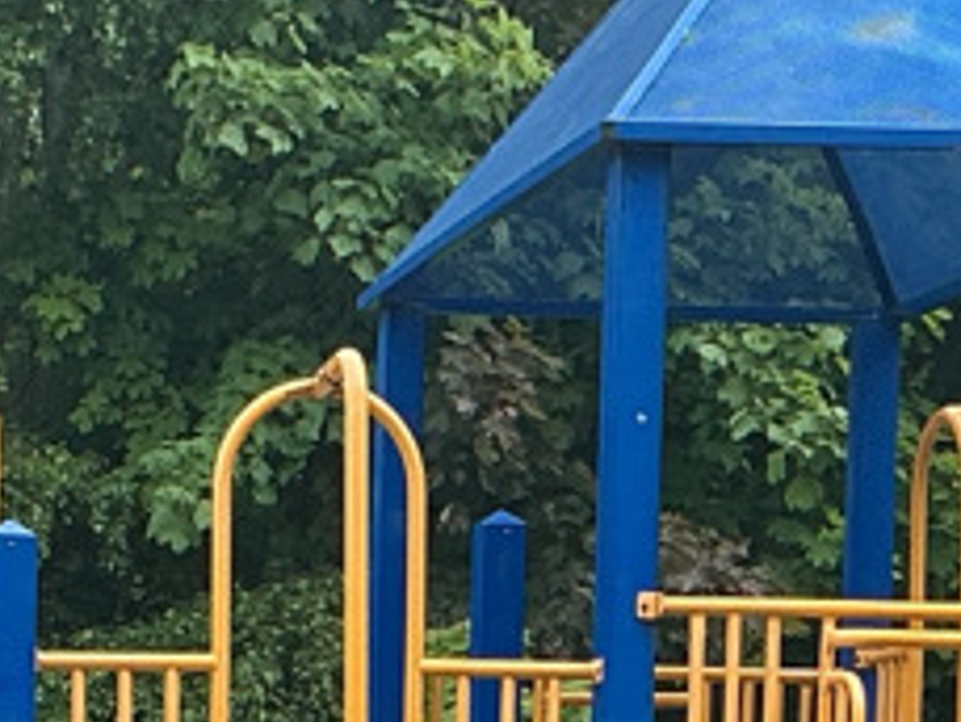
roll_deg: +0.2
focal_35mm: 162
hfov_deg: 12.1
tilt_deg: -1.4
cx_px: 138
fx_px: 4500
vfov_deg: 8.8
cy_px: 1264
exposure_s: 1/657
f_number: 1.8
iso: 25
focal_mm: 3
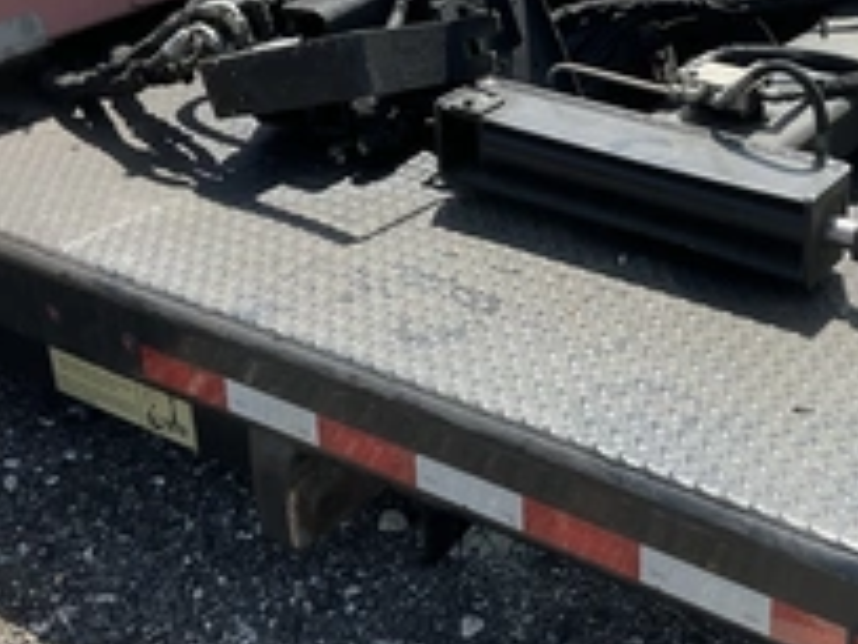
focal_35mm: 57
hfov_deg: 33.2
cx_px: 635
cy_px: 219
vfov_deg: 25.5
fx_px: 1413
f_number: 1.8
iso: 25
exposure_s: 1/883
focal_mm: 3
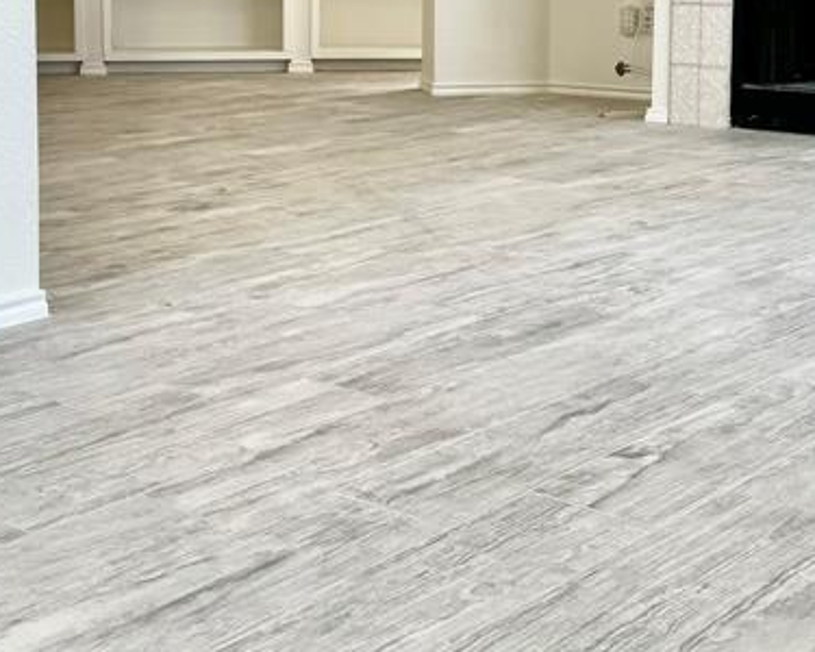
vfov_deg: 23.3
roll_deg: +0.4
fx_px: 1544
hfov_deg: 29.0
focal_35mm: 64
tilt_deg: -6.0
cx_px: 178
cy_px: 80
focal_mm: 6.86
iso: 50
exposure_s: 1/129
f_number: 1.78
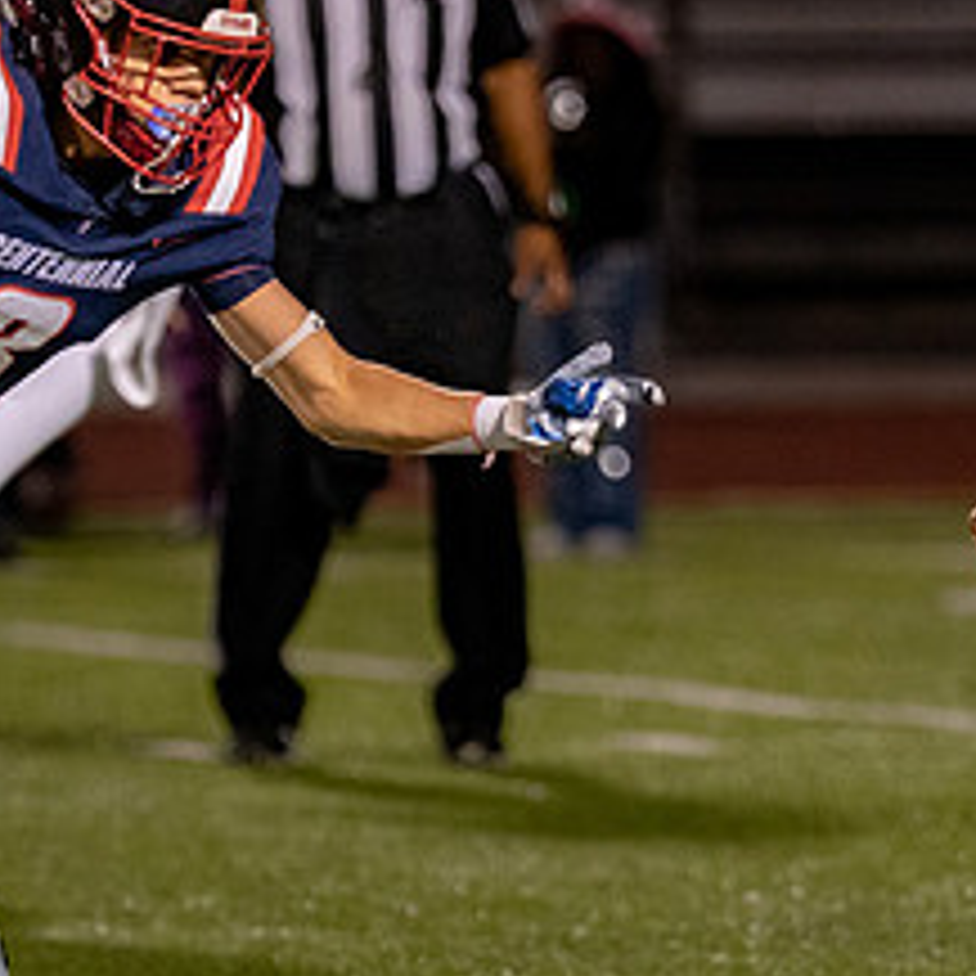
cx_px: 77
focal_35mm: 553
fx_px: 17640
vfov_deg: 3.2
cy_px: 824
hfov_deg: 3.2
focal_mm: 170
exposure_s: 1/1000
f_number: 2.8
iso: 2000
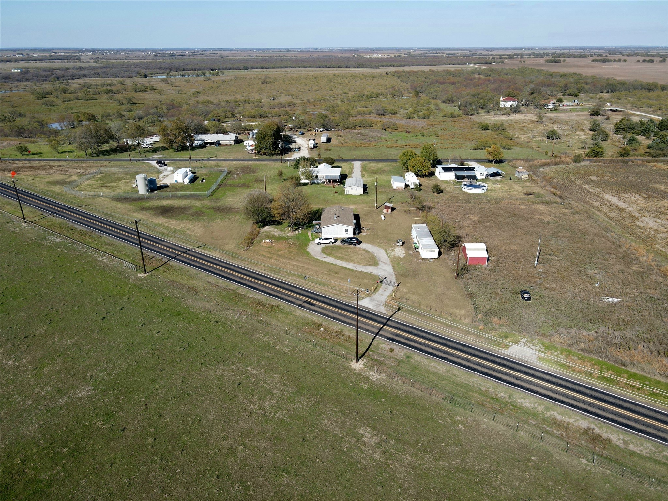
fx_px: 463
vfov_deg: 56.8
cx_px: 334
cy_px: 250
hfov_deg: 71.6
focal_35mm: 24
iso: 100
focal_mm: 4.5
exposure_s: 1/667
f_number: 2.8
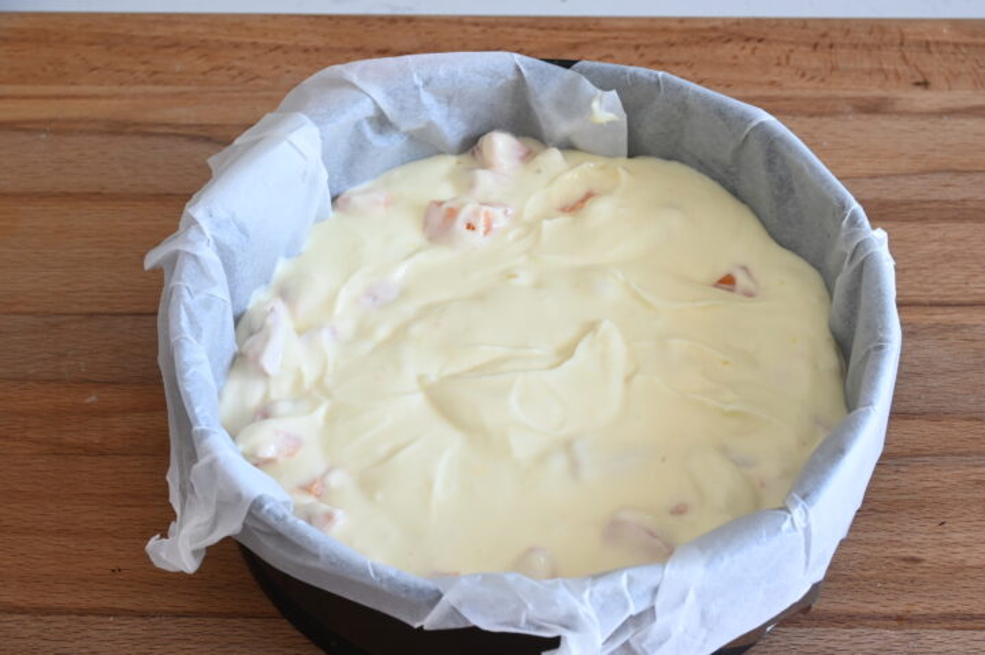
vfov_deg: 24.6
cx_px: 492
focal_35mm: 55
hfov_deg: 36.3
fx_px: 1504
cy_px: 328
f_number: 9
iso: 200
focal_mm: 37
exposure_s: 1/8
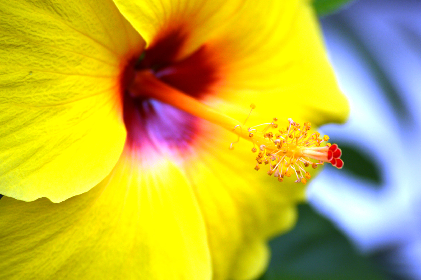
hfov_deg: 6.9
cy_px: 140
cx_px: 210
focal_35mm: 300
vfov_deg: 4.6
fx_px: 3505
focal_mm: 200
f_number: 5.6
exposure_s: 1/500
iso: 125
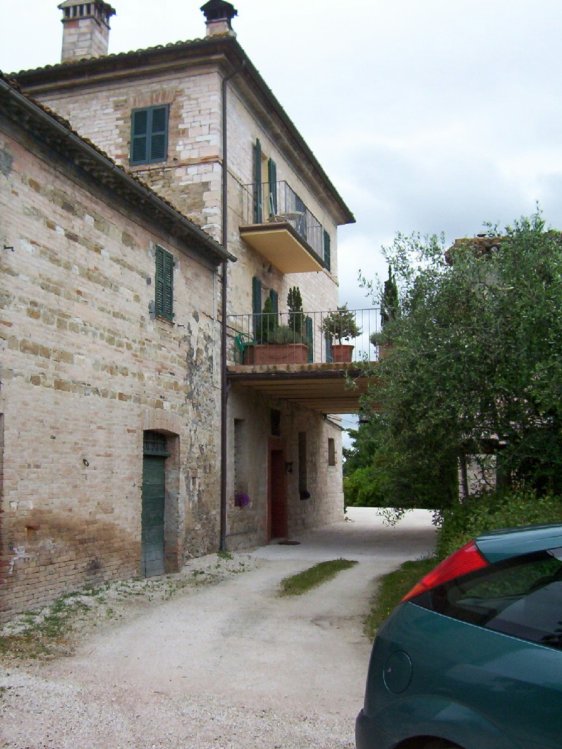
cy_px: 374
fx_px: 779
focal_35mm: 36
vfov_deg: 51.4
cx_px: 281
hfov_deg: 39.7
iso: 100
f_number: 2.76
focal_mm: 5.54
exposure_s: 1/621
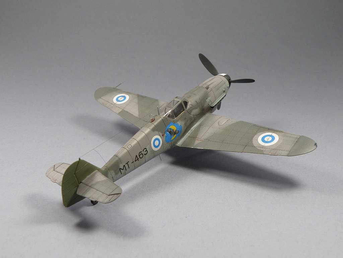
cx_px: 172
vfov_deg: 33.6
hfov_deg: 43.9
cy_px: 129
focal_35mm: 43
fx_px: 426
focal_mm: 7.68
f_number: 4
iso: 64
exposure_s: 1/80
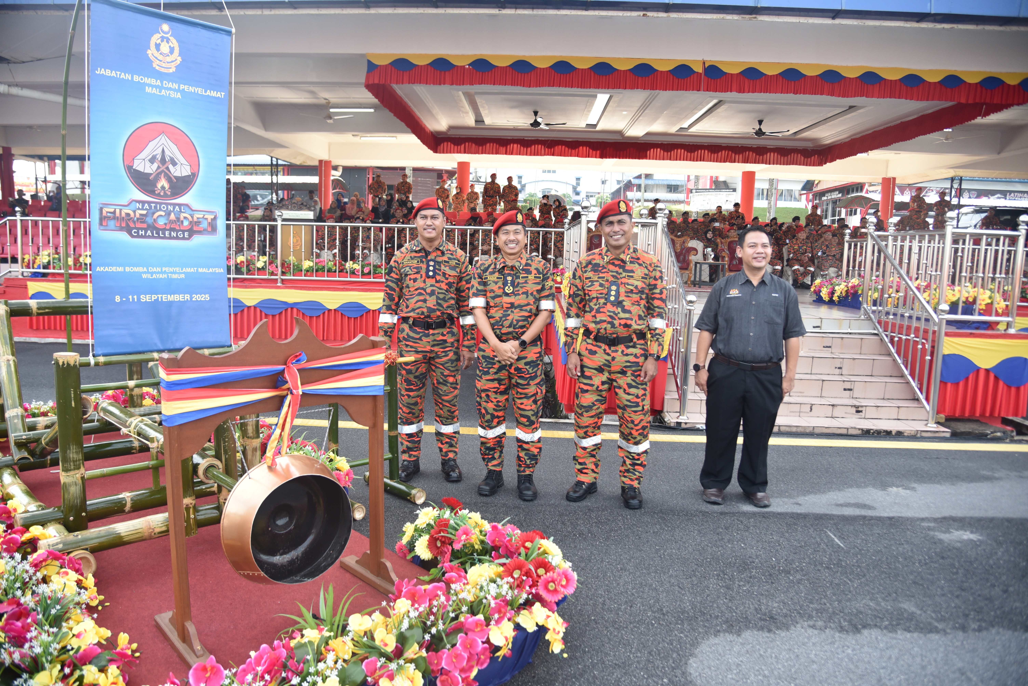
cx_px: 514
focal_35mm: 50
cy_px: 343
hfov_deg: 39.6
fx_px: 1428
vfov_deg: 27.0
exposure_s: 1/640
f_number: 4
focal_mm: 50
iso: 640
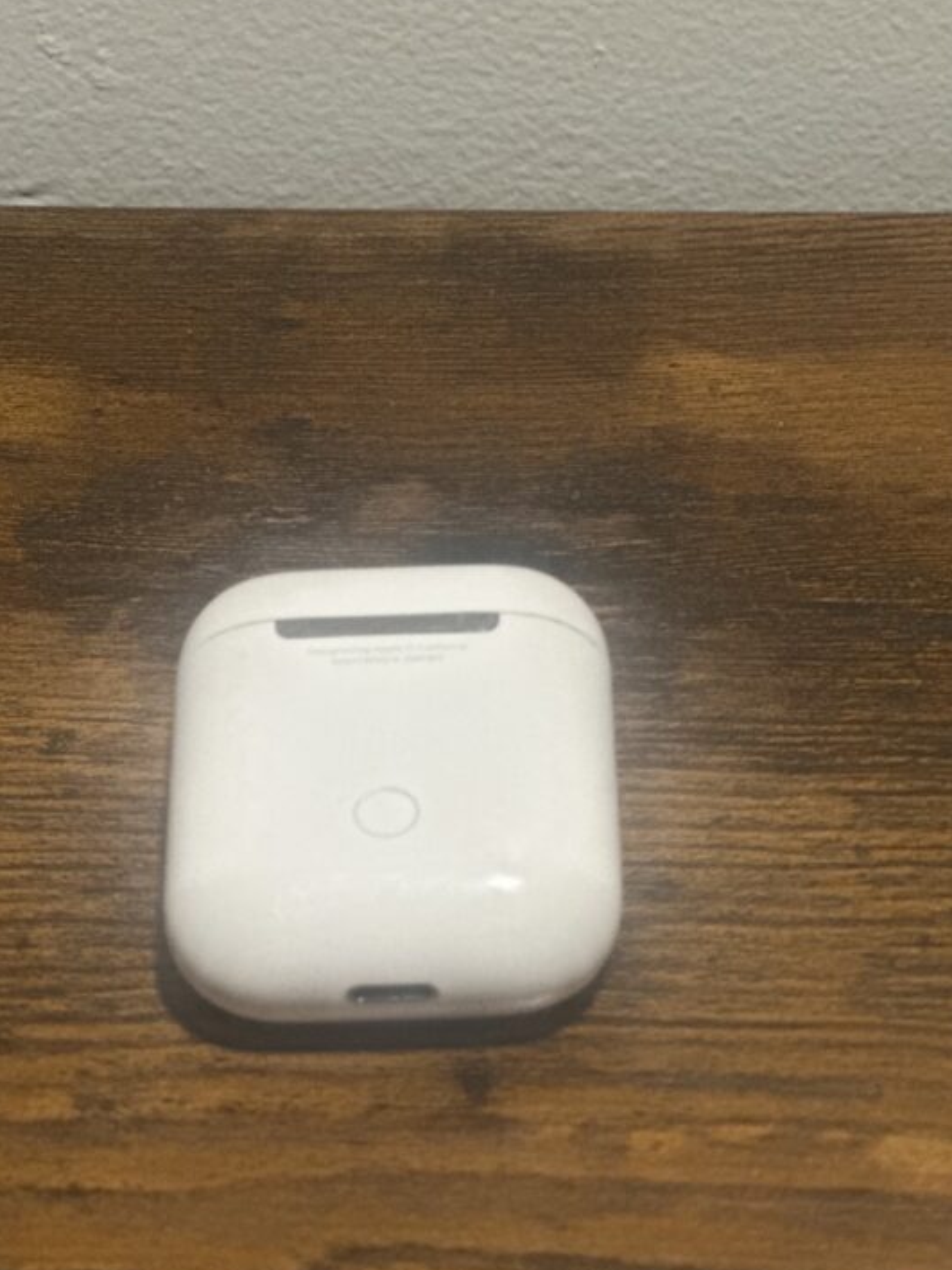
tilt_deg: -42.7
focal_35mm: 87
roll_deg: +3.2
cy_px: 637
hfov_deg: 17.0
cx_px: 418
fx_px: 3190
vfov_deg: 22.5
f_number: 2.8
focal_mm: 9
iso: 400
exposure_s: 1/34
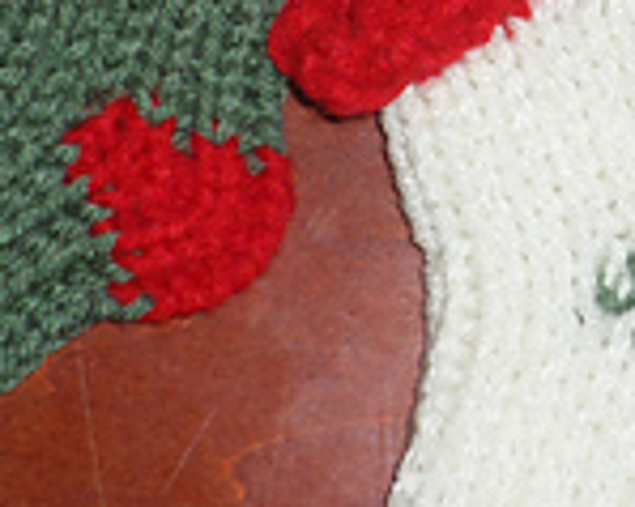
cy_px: -13
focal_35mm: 180
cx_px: 729
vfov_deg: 8.5
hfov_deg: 10.6
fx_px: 3381
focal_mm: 7.8
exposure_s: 1/45
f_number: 3.2
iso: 100
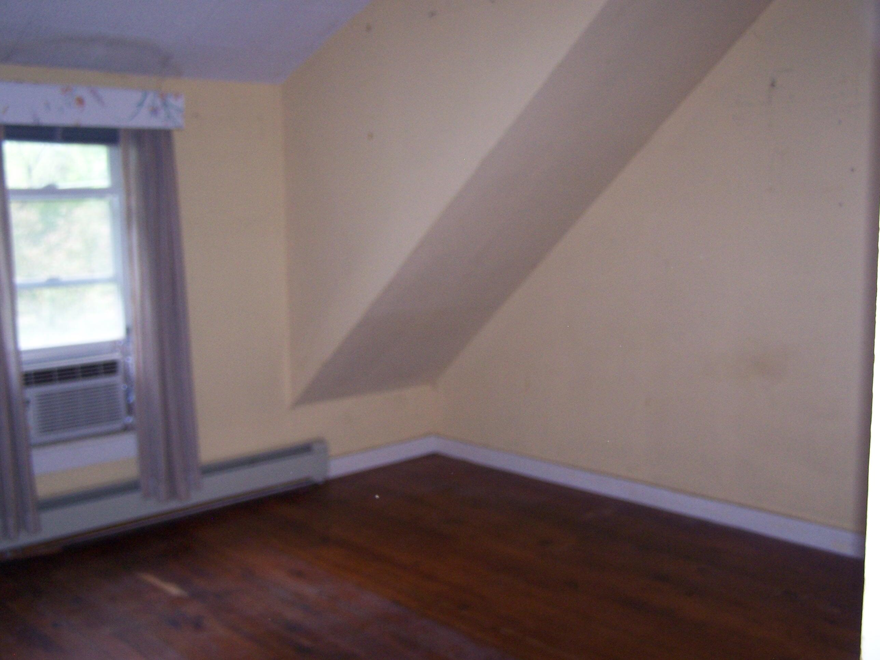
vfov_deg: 37.7
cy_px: 330
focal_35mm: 38
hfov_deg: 49.0
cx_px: 440
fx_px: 966
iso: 140
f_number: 2.8
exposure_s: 1/60
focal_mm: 6.3
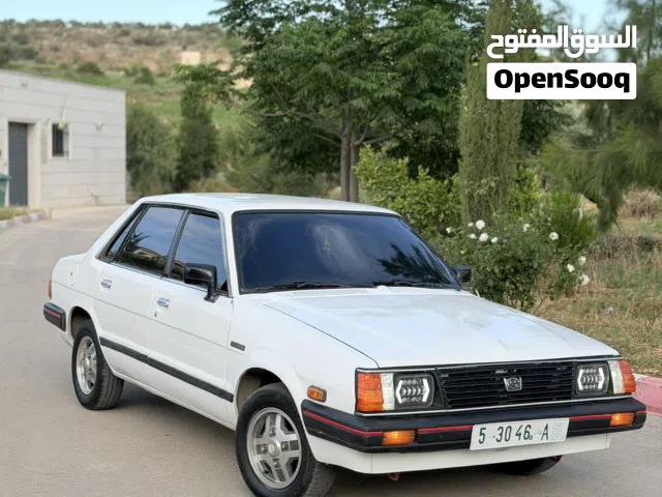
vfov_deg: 30.3
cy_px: 248
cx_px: 331
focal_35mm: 48
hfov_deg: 39.7
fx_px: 918
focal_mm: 6.76
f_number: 1.78
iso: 64
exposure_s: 1/1575
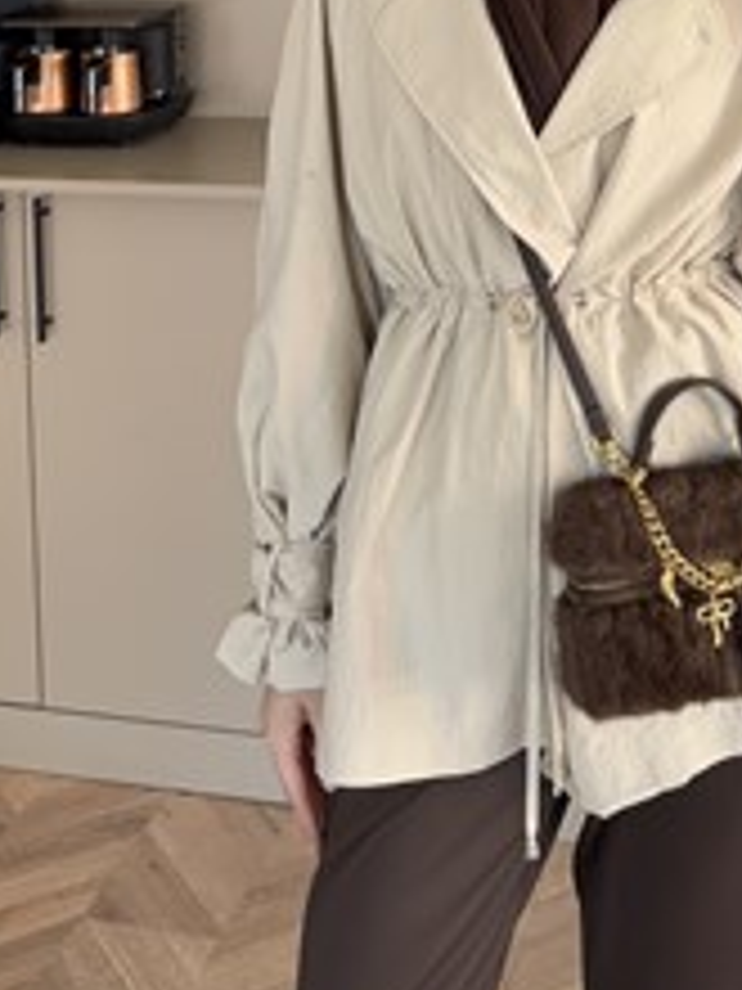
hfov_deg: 31.7
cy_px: 110
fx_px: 1286
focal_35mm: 45
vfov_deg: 39.3
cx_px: 544
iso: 125
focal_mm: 6.76
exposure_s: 1/121
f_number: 1.78
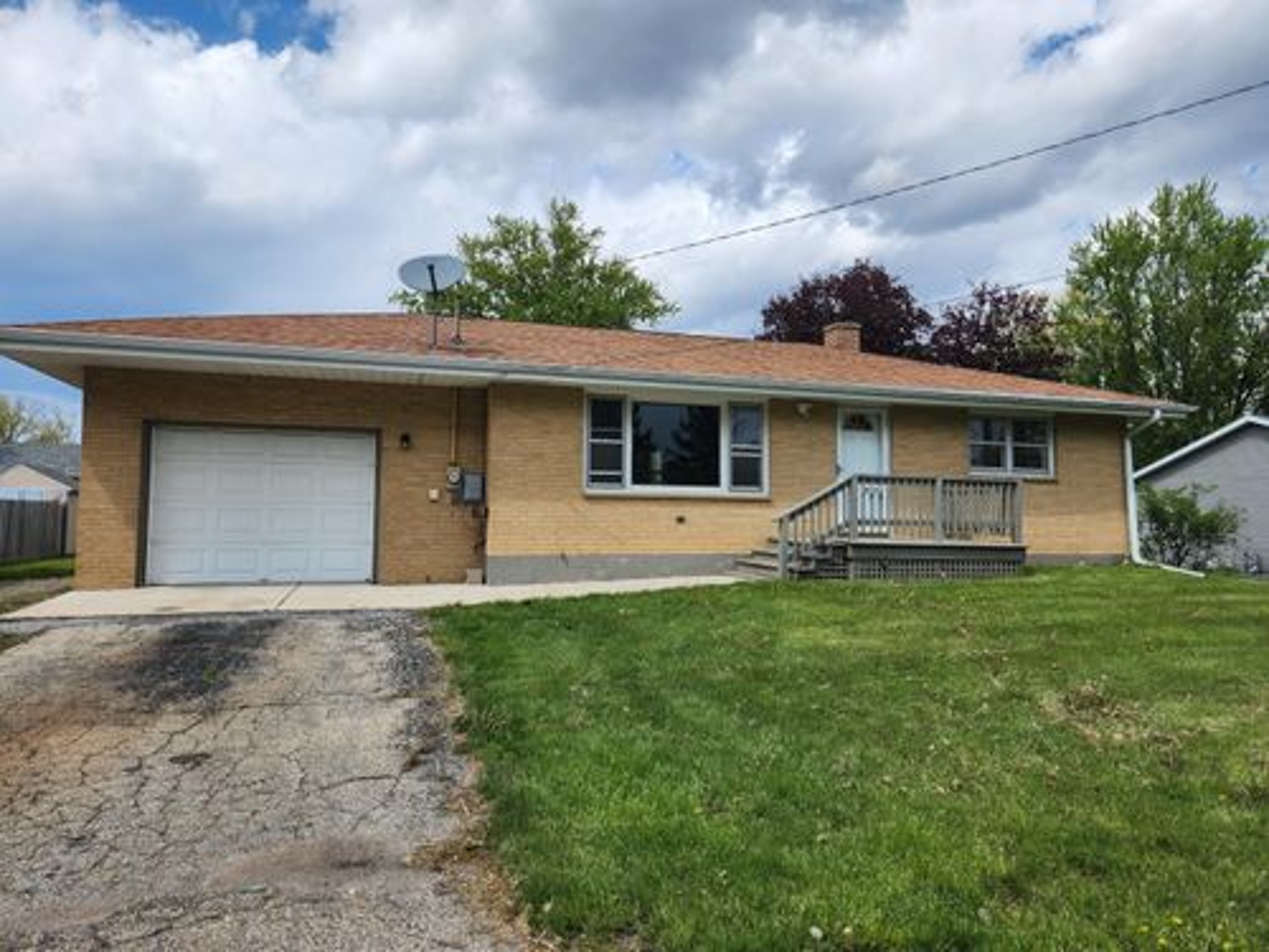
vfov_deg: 58.9
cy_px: 476
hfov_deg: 73.9
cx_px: 634
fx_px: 843
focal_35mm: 23
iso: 20
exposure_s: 1/2032
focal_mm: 5.4
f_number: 1.8
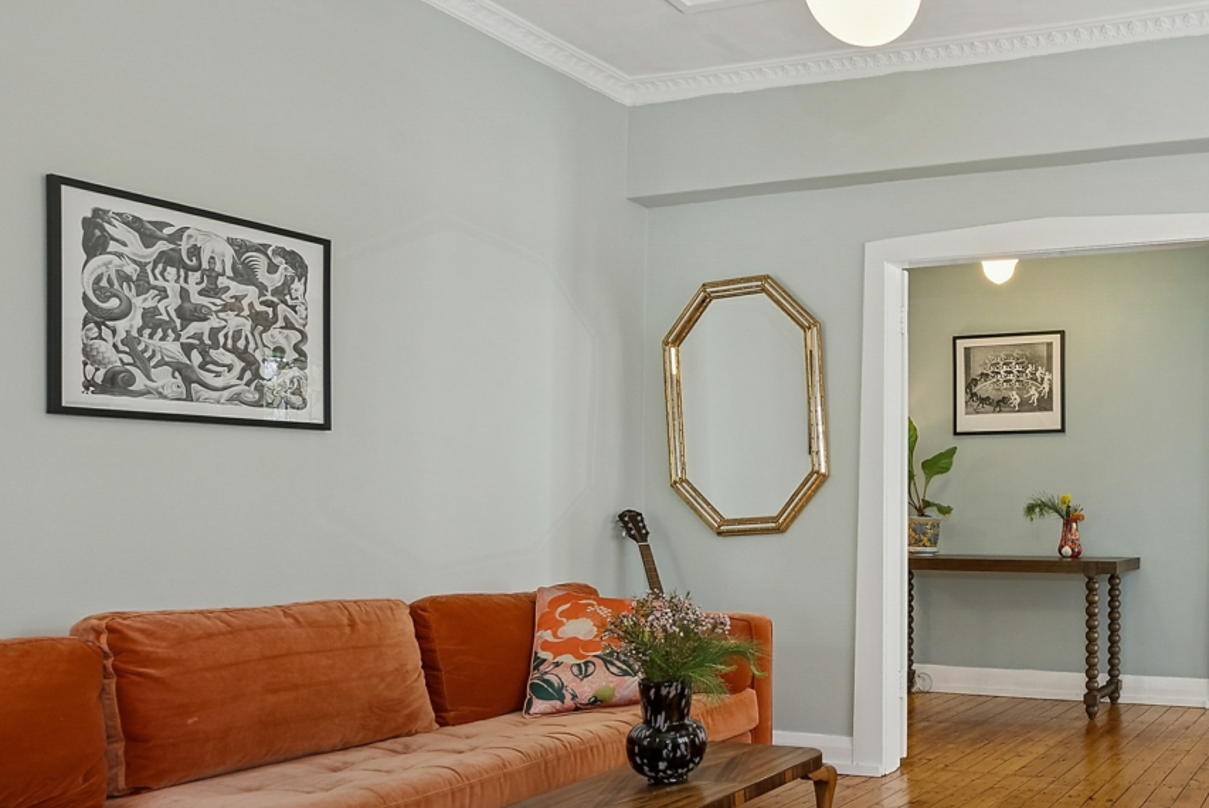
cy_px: 515
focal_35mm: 30
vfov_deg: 43.3
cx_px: 1106
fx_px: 1008
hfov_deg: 53.5
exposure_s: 1/8
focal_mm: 16
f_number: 10
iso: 400
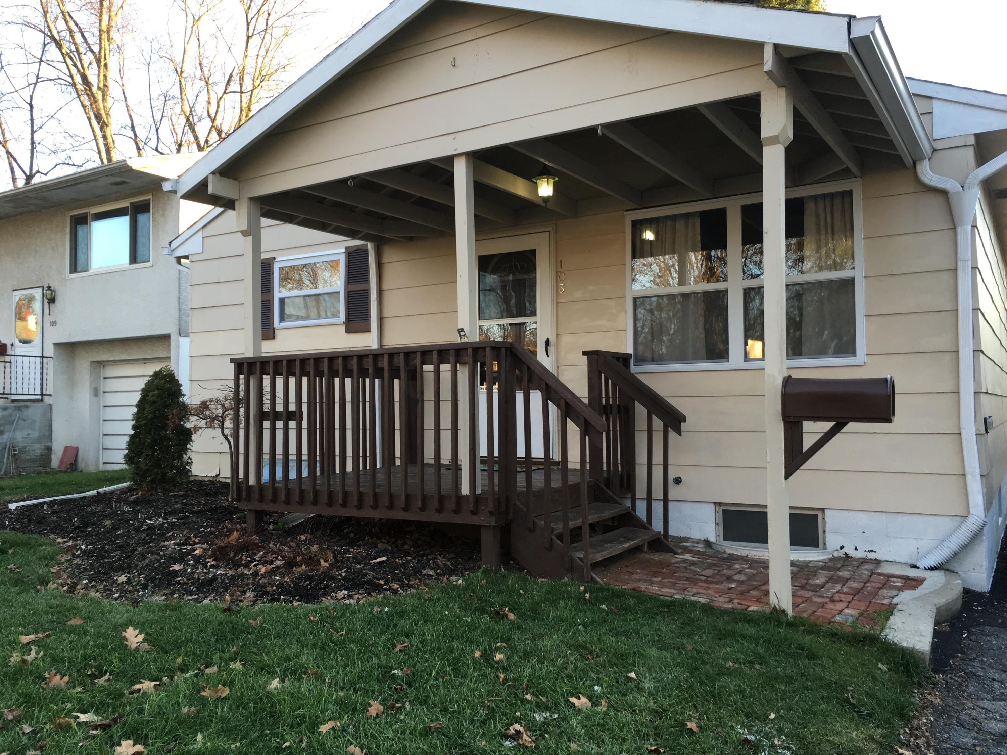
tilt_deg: +4.9
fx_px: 844
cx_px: 504
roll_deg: +0.4
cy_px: 378
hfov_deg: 61.7
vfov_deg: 48.2
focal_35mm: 29
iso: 40
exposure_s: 1/120
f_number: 2.2
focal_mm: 4.15
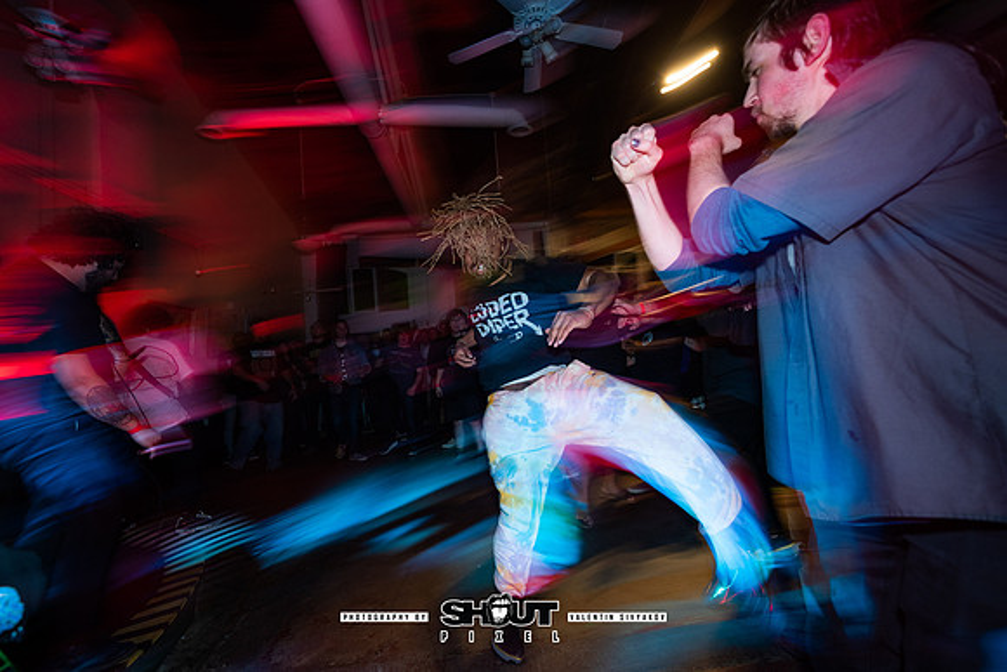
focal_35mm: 14
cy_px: 336
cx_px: 504
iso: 800
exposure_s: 1/13
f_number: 2.8
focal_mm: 14
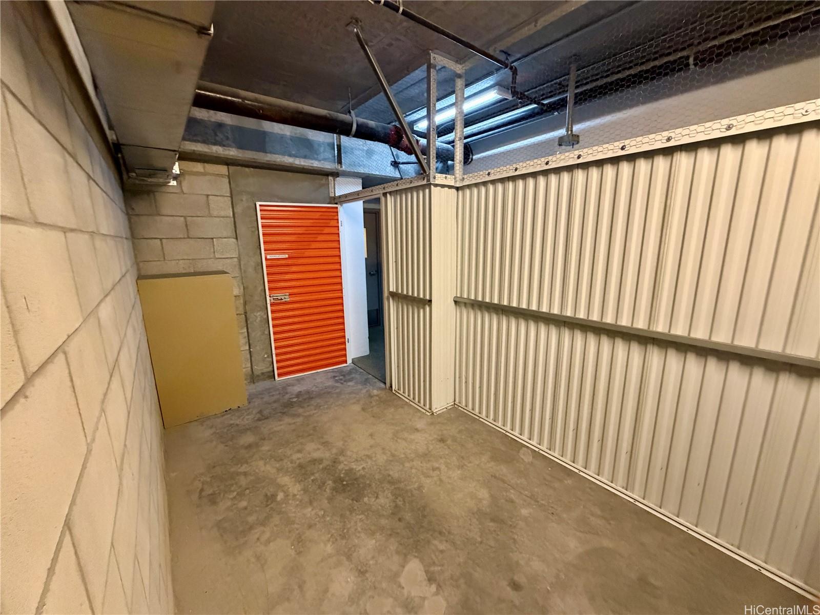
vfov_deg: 85.7
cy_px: 308
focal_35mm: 14
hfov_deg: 102.1
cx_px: 410
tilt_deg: -11.8
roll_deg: +0.3
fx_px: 332
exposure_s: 1/60
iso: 800
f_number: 2.2
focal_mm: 2.22
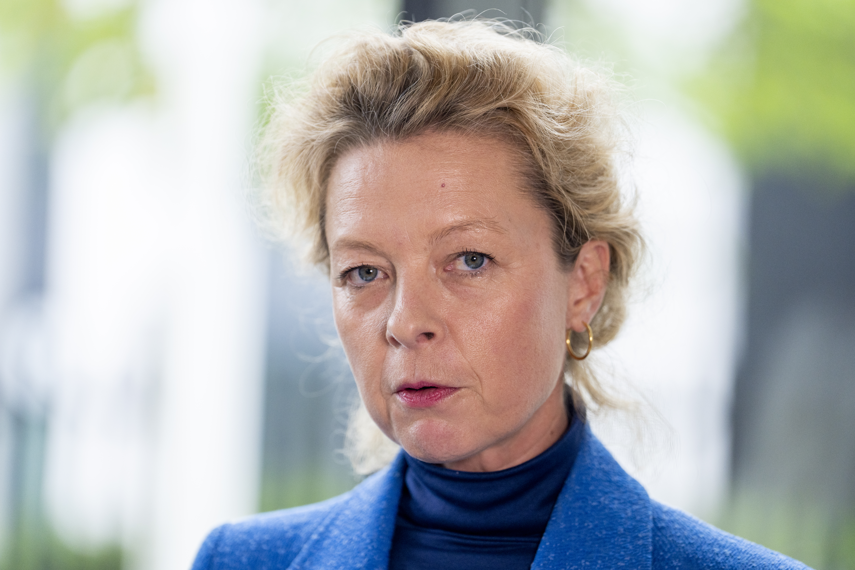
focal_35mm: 180
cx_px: 428
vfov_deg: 7.6
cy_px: 285
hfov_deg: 11.4
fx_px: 4275
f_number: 2.8
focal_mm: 180
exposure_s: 1/800
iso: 1000
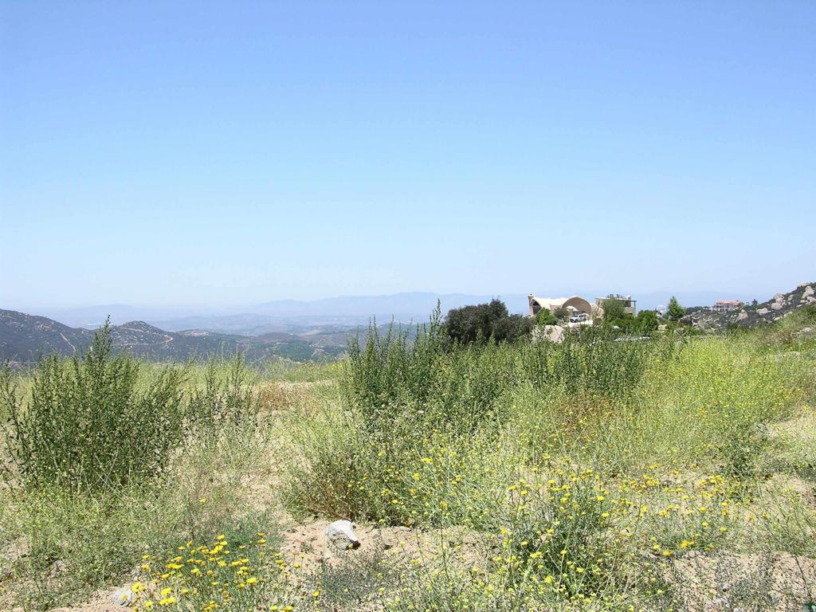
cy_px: 306
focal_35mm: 35
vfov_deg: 40.7
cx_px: 408
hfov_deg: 52.6
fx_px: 825
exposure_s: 1/166
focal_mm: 8.9
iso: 50
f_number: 8
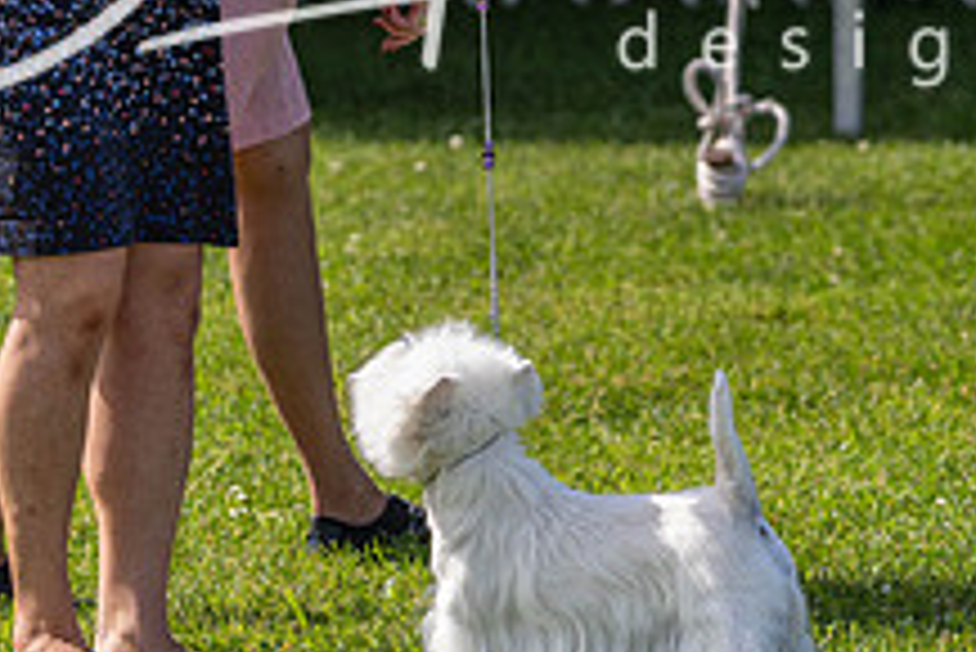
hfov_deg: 6.3
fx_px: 8844
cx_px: 472
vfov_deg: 4.2
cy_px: 182
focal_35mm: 326
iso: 500
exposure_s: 1/2000
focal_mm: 122
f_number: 4
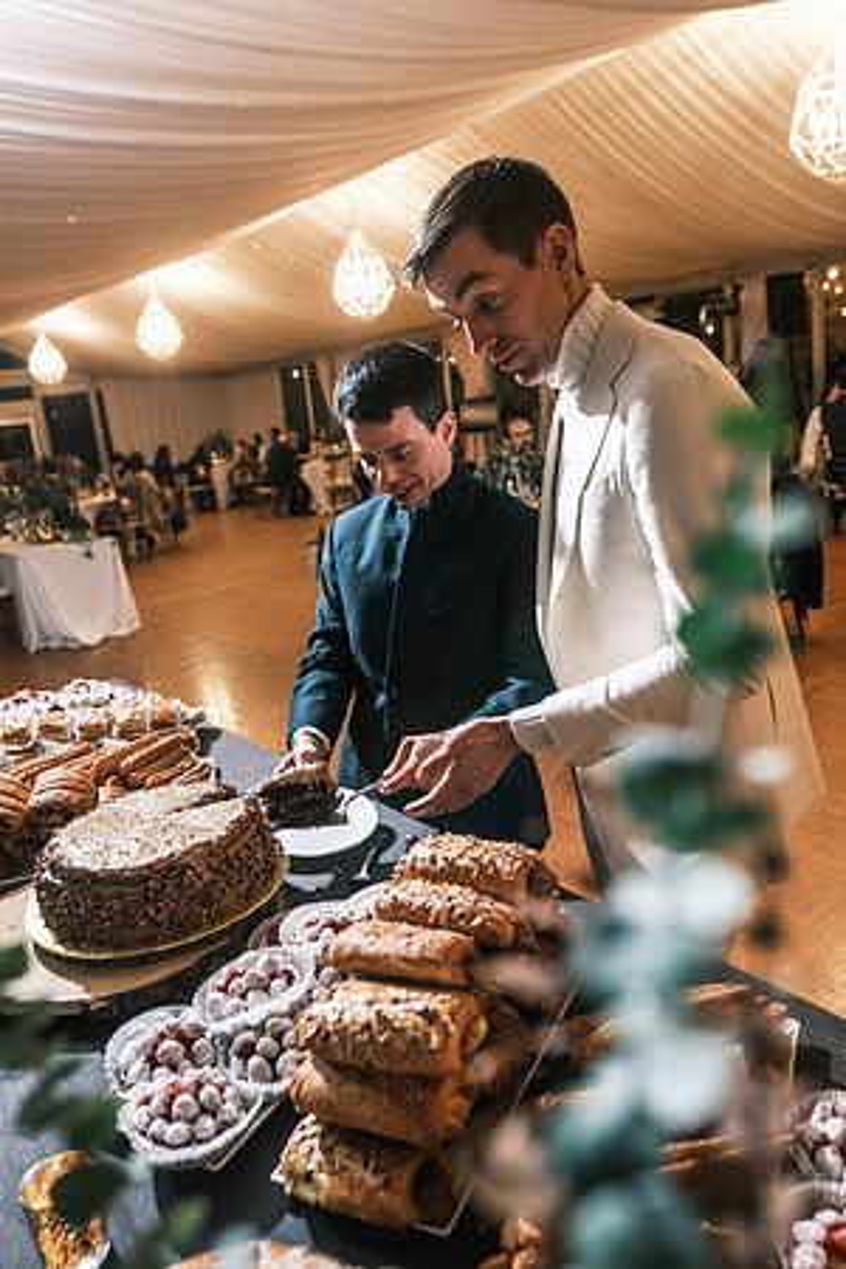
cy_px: 634
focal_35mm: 27
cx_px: 423
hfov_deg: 47.9
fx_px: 952
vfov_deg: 67.4
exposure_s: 1/60
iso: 1600
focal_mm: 18
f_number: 2.8
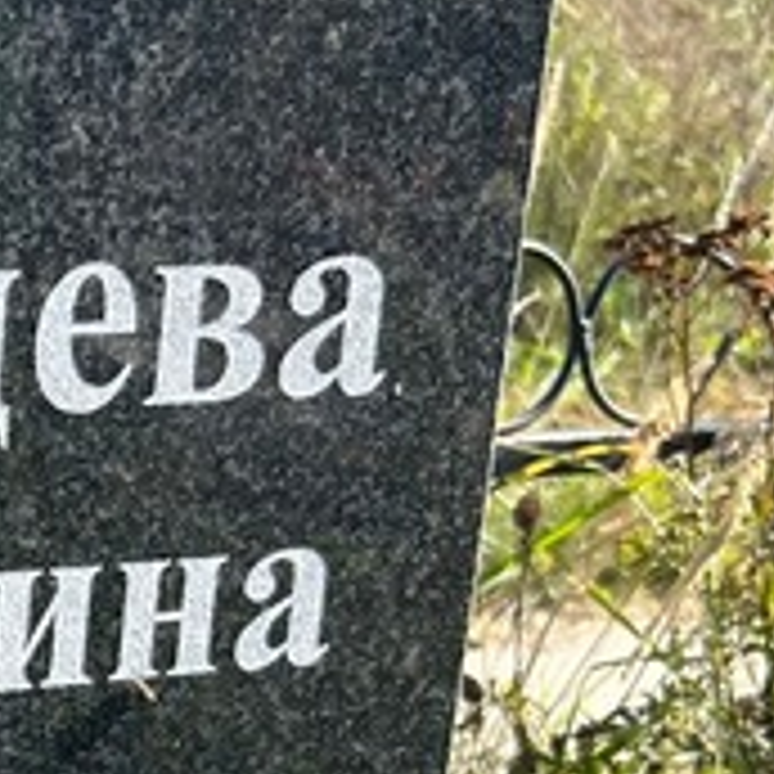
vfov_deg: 15.8
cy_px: 878
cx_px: -378
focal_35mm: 107
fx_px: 2707
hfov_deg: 15.1
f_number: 1.5
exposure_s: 1/1196
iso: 50
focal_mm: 5.7
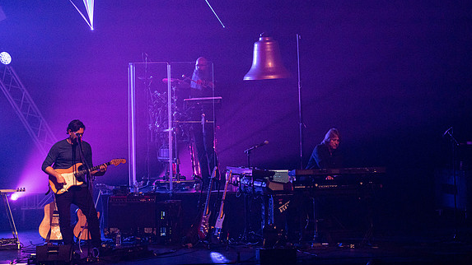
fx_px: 2653
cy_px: 119
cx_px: 238
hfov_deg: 10.2
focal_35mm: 212
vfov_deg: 5.7
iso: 6400
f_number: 5.6
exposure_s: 1/250
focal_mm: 200
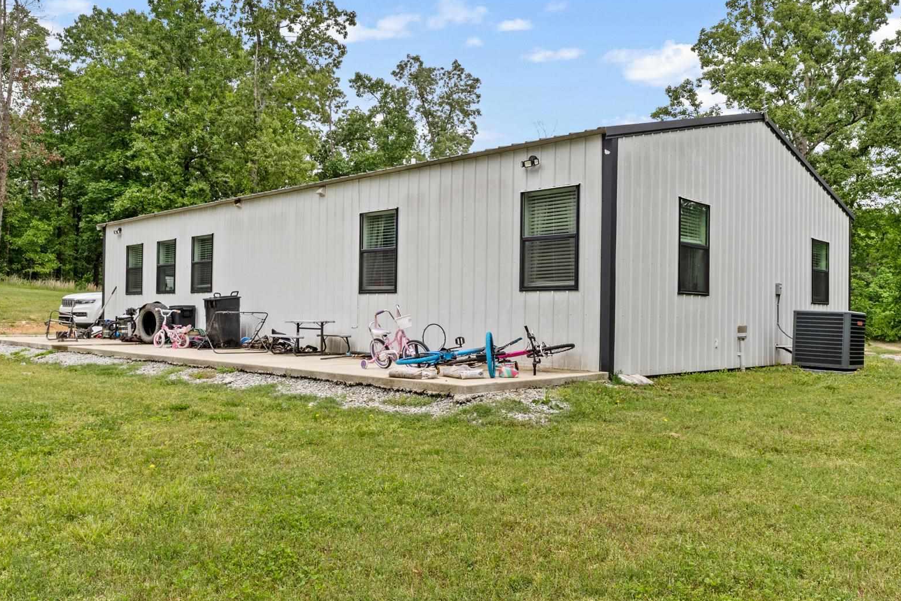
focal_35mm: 29
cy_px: 301
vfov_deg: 44.6
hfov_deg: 63.2
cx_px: 459
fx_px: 732
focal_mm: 12.1
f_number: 9
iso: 200
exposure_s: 1/80
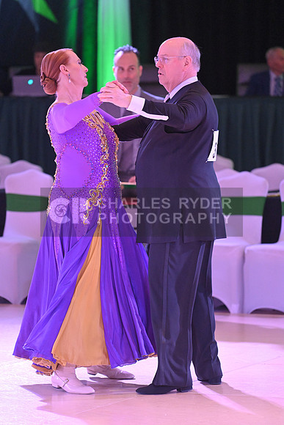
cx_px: 142
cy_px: 212
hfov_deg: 6.9
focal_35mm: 200
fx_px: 2365
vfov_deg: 10.3
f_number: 4.5
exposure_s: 1/400
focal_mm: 200
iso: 5000
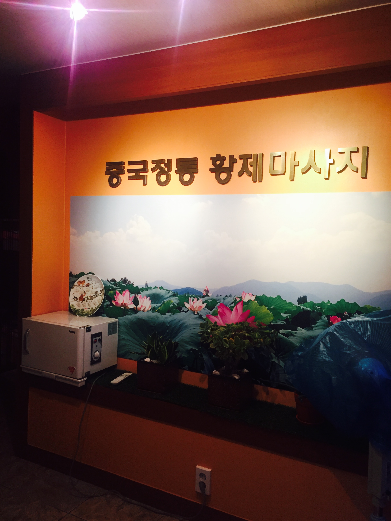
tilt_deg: -4.2
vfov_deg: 61.7
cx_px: 196
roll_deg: -2.9
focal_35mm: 29
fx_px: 437
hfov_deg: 48.2
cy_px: 260
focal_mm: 4.15
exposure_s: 1/30
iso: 100
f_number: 2.2
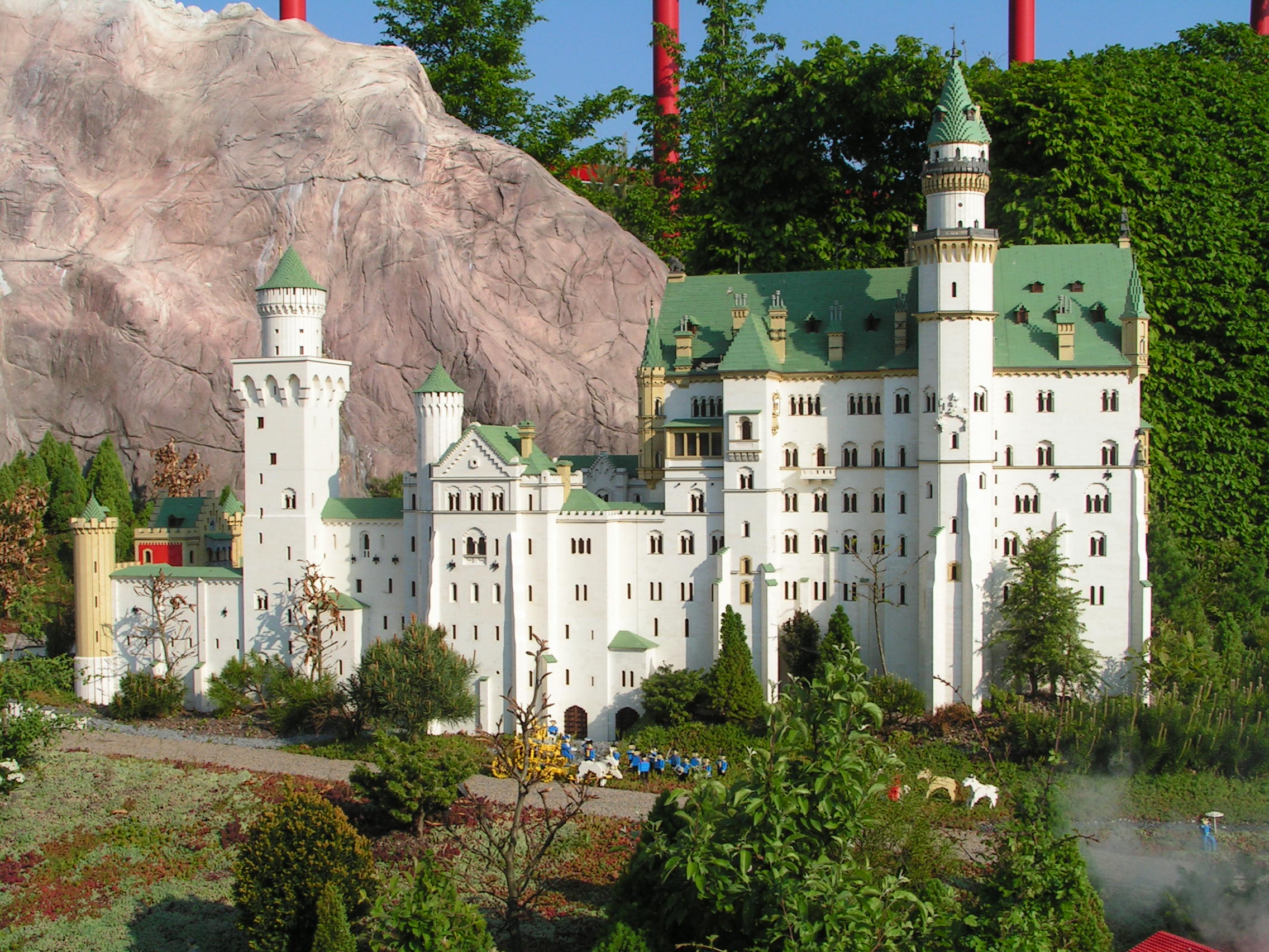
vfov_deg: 30.9
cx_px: 634
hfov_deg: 40.4
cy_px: 476
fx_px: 1723
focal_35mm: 47
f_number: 5.6
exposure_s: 1/400
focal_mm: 7.8
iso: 50
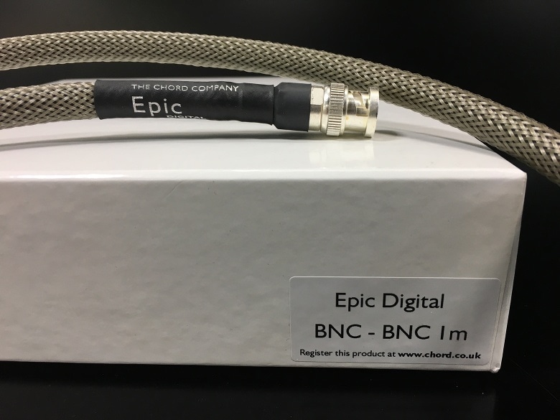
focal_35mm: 29
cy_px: 210
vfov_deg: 48.2
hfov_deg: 61.7
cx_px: 280
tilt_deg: -20.6
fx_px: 469
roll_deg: +1.9
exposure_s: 1/30
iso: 32
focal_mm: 4.15
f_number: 2.2
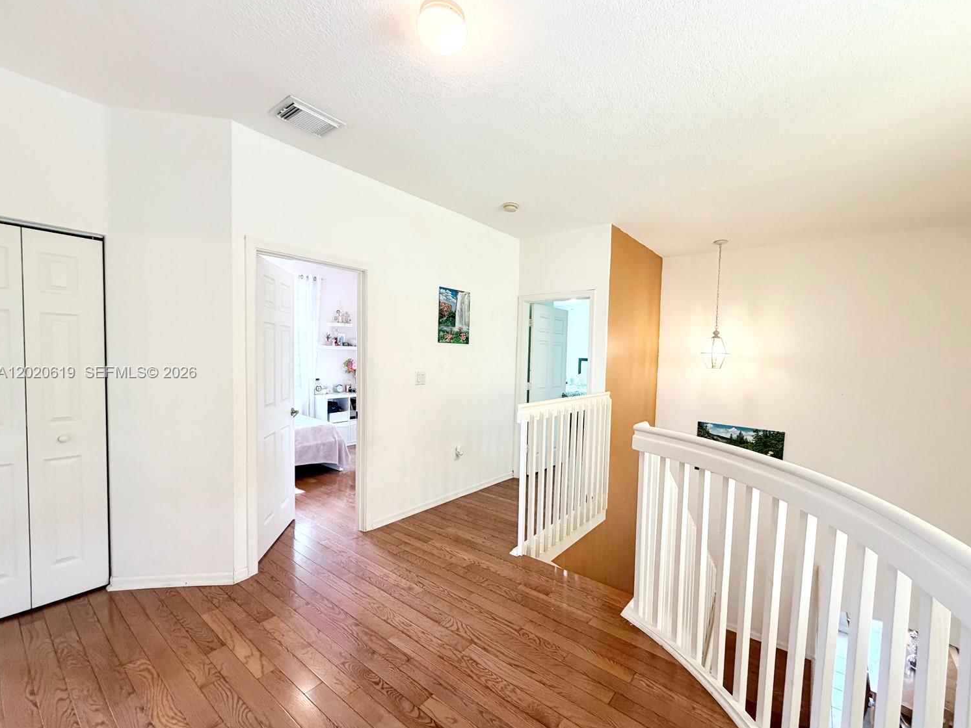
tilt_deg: -3.4
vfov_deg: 81.7
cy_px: 373
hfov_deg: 98.1
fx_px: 421
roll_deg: -0.8
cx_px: 514
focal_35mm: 15
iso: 250
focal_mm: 2.22
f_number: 2.2
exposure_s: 1/120
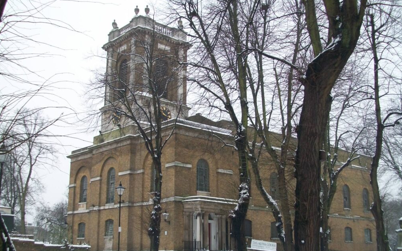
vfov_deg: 28.6
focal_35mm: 45
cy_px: 136
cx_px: 201
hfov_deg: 44.4
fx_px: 493
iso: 80
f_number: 3.2
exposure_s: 1/160
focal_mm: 7.1
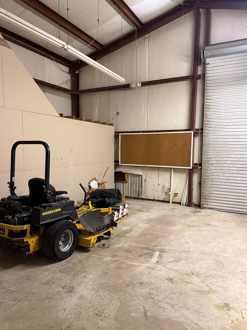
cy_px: 169
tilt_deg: -3.3
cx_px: 127
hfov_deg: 54.9
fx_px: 238
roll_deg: +0.2
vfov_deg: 69.4
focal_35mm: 25
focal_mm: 6.76
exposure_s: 1/60
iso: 800
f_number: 1.78
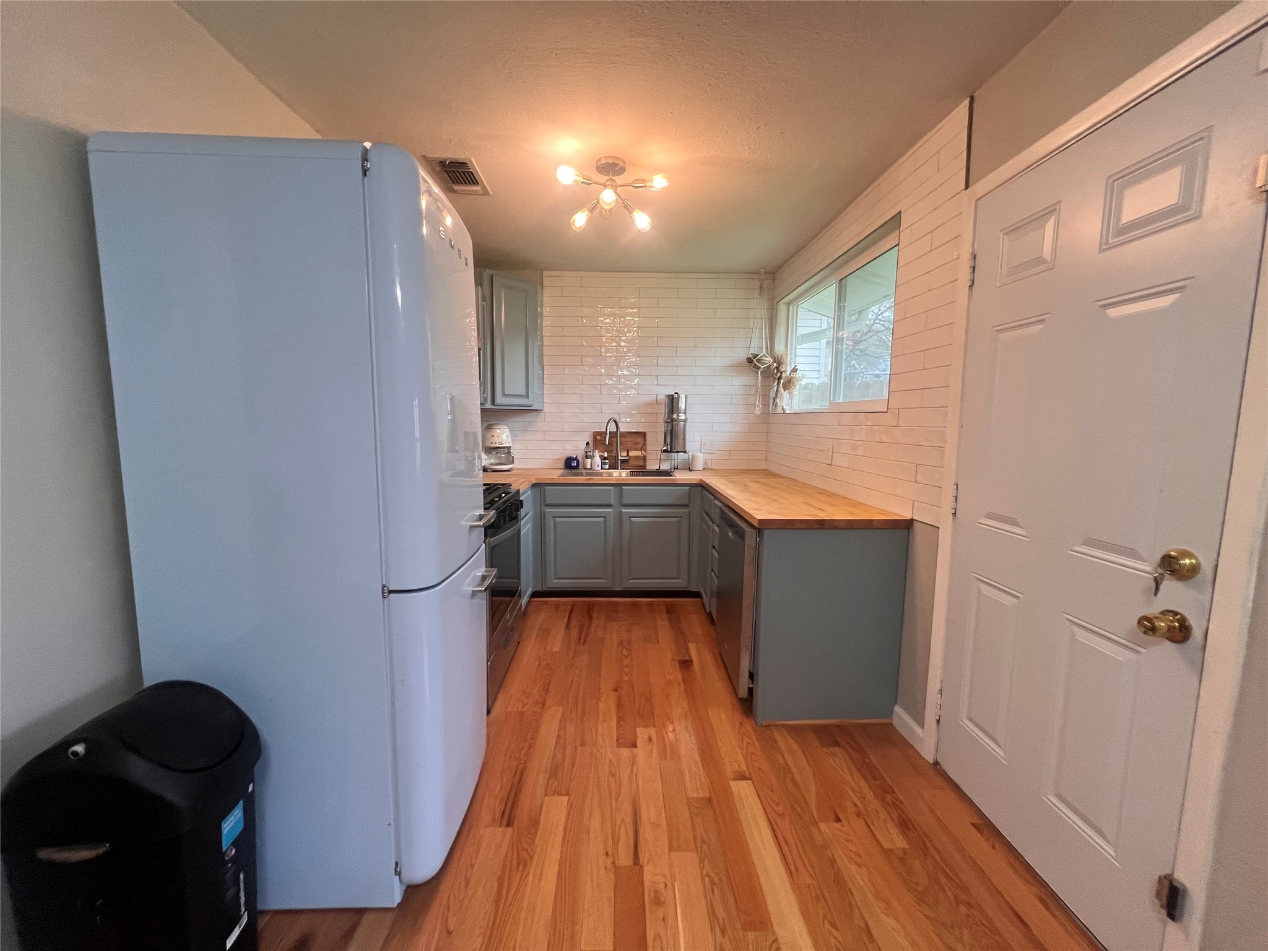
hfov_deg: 106.2
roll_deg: -0.6
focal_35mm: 13
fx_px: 476
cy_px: 476
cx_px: 634
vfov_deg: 89.9
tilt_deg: -6.4
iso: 250
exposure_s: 1/120
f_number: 1.8
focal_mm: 1.57
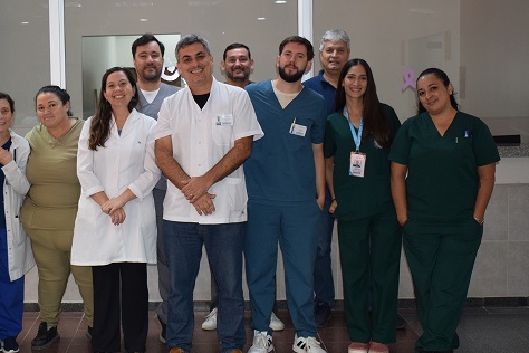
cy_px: 161
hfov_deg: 34.5
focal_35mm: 57
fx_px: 838
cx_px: 153
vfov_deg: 23.8
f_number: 4
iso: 800
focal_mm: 24
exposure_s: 1/60
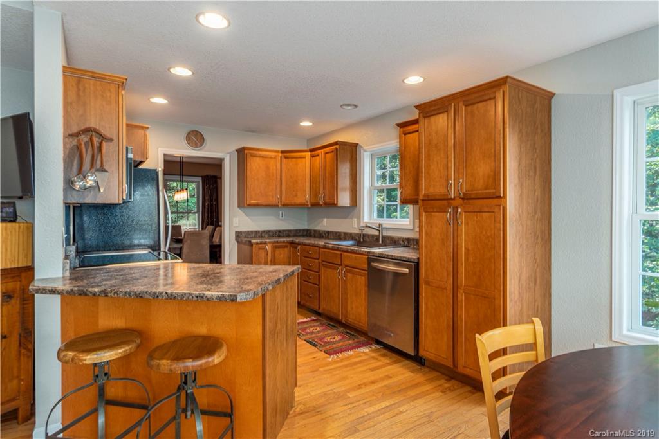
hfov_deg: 84.0
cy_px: 220
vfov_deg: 61.9
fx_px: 366
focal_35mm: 20
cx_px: 330
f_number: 8
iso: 200
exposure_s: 1/25
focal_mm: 20
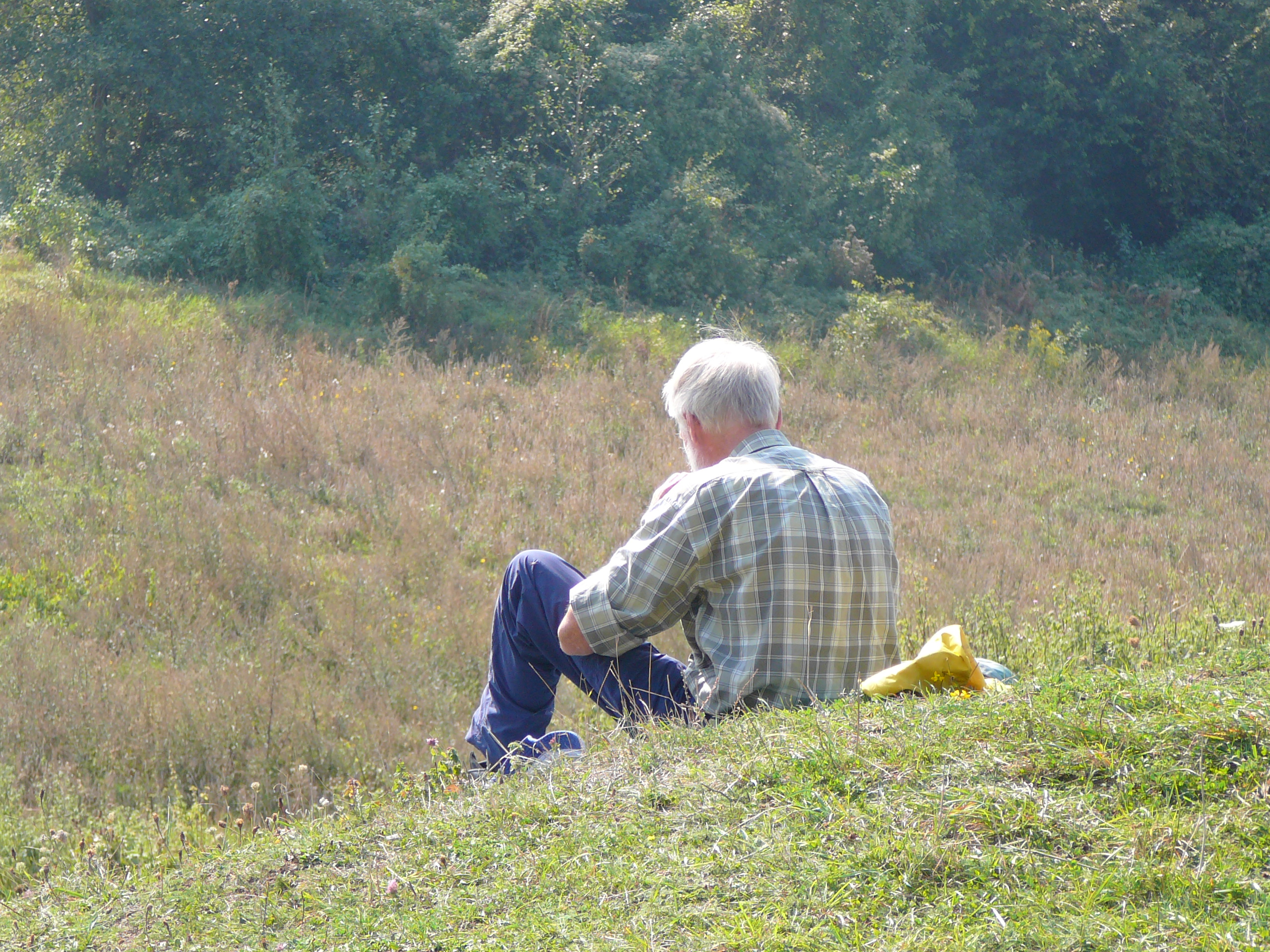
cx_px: 635
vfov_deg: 10.0
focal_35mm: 148
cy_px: 476
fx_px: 5430
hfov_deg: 13.3
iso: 80
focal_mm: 22
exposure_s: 1/250
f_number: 4
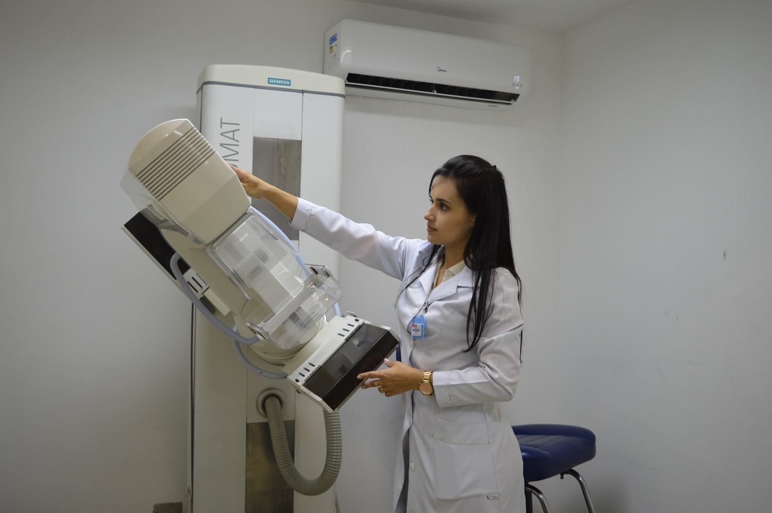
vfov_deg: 38.3
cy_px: 256
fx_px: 739
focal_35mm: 34
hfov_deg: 55.2
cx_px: 386
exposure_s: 1/80
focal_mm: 23
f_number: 4.5
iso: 400
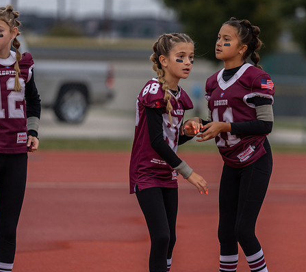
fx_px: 2793
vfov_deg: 5.6
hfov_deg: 6.3
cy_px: 107
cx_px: 219
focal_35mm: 295
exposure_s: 1/500
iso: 1000
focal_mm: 200
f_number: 2.8
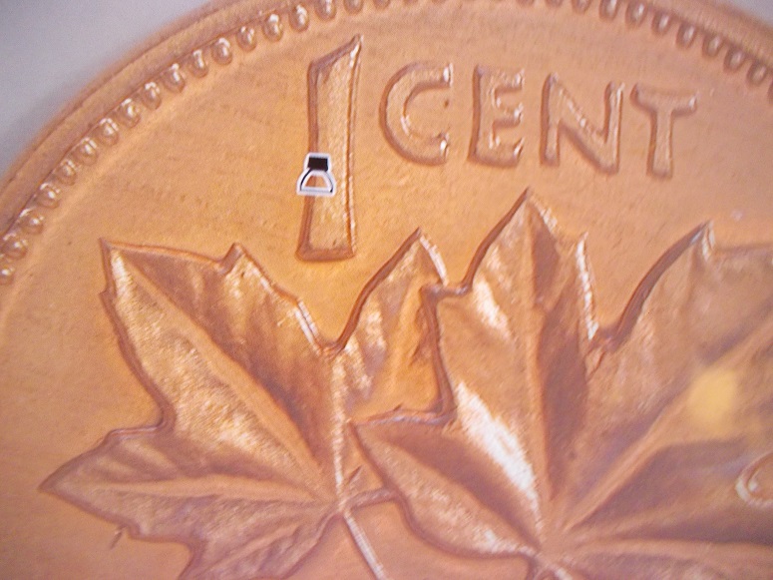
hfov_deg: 61.7
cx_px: 386
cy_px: 290
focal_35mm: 29
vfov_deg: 48.2
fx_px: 647
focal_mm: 4.1
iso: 250
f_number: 3.3
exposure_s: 1/25
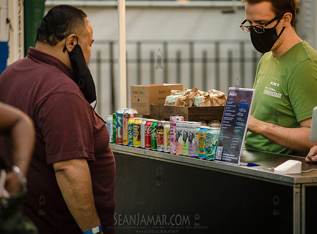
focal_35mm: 158
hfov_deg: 12.6
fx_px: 1436
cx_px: 191
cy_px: 128
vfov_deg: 9.3
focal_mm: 135
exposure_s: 1/320
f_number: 3.5
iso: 2000
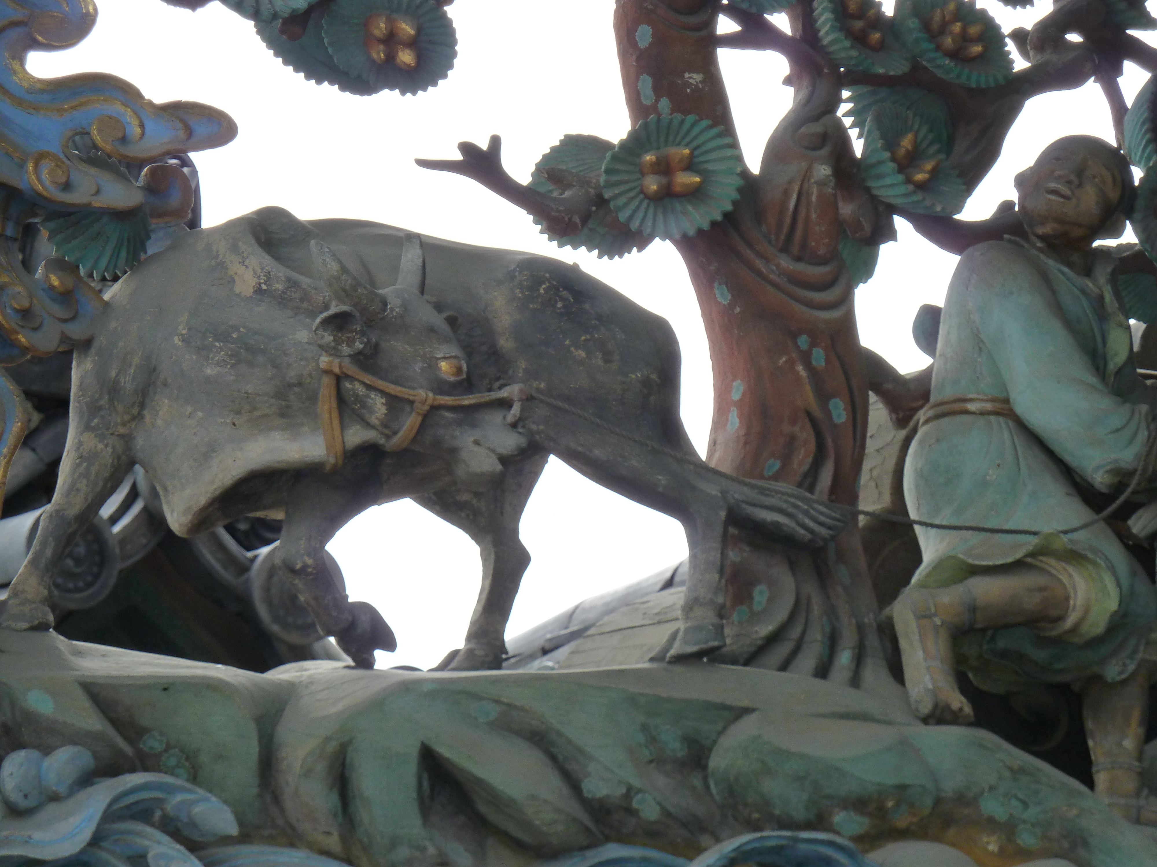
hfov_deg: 12.5
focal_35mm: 158
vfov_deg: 9.4
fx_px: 5281
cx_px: 578
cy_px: 434
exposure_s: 1/160
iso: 125
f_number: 4.5
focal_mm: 25.9
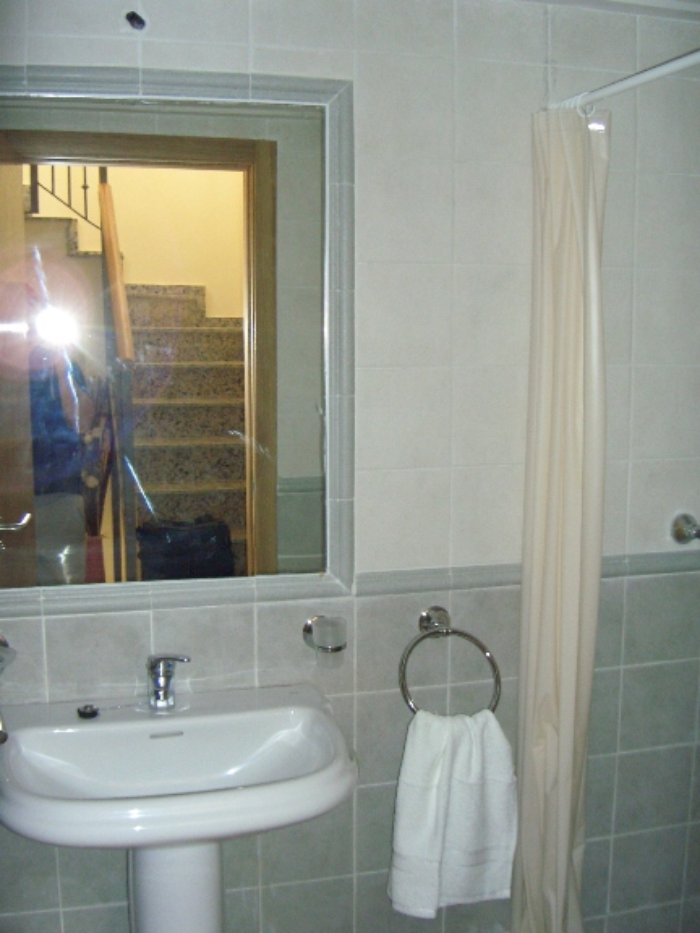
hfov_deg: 36.8
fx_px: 1052
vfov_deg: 47.9
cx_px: 350
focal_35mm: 39
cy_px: 466
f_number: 2.8
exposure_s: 1/60
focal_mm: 8
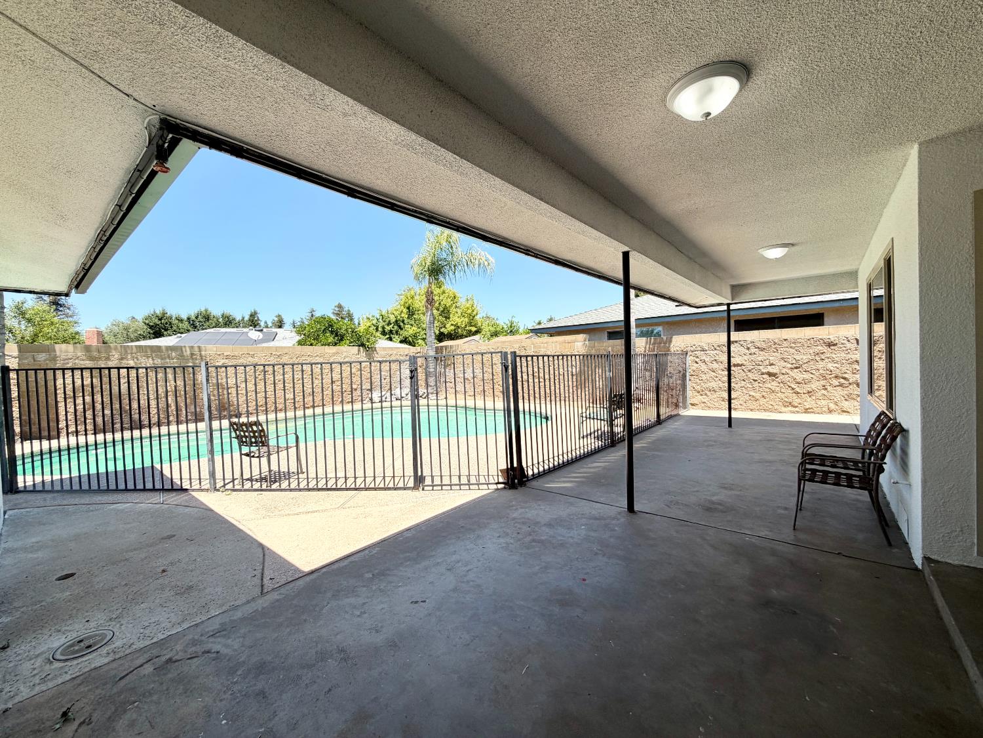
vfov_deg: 85.7
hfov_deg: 102.1
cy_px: 369
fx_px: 398
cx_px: 492
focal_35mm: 14
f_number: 2.2
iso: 32
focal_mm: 2.22
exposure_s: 1/770
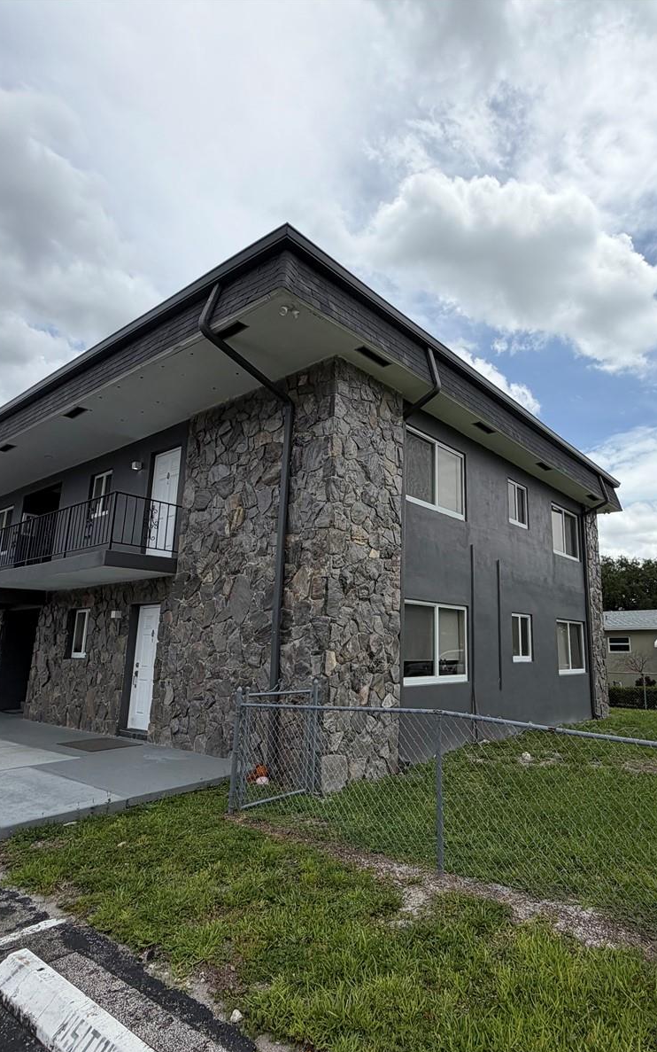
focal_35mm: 20
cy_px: 529
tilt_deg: +12.3
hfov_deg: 58.9
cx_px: 413
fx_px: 573
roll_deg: -0.2
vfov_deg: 85.1
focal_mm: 2.22
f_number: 2.2
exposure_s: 1/1235
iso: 20
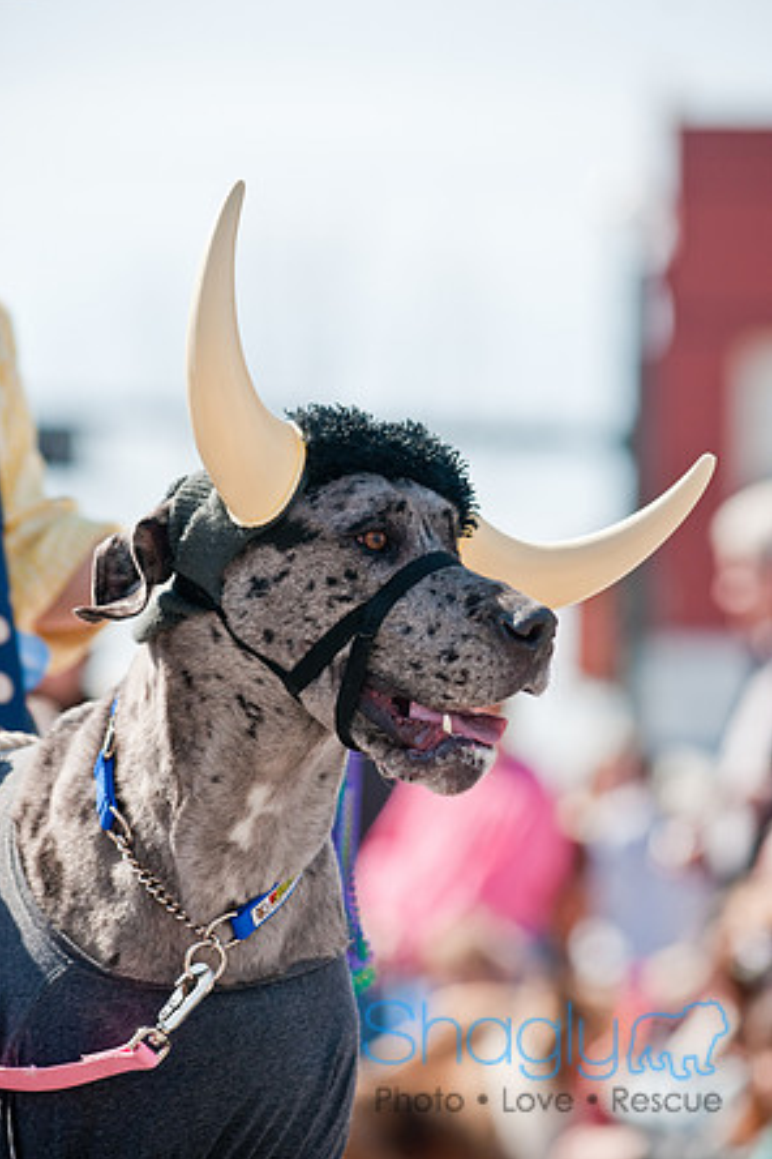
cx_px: 385
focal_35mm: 236
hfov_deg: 5.8
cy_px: 577
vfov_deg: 8.7
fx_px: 7575
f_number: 4
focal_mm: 155
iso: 200
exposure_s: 1/1000
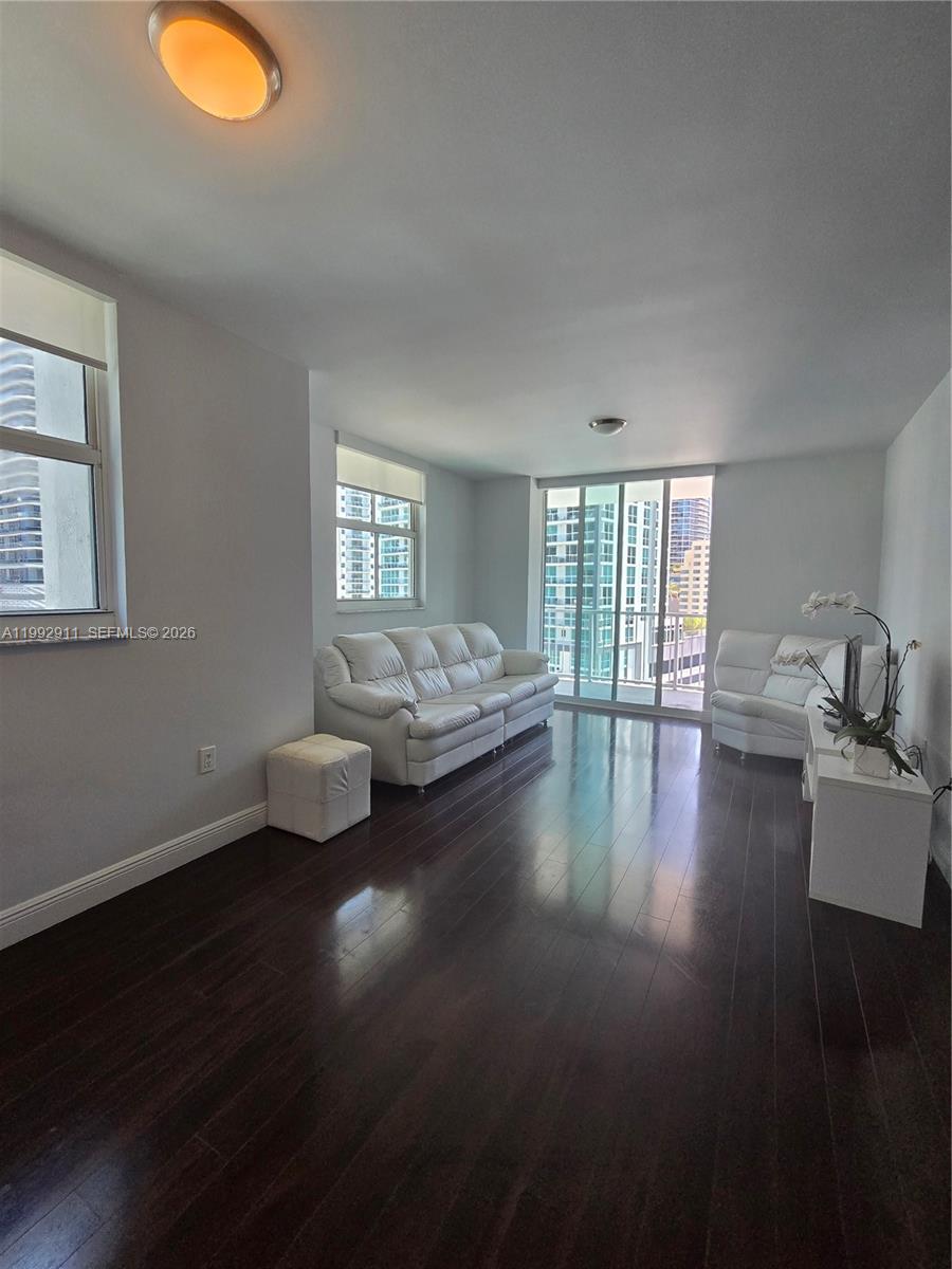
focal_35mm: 13
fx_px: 477
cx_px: 476
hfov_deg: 89.9
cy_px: 634
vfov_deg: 106.2
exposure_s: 1/359
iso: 200
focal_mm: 2.2
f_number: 2.2
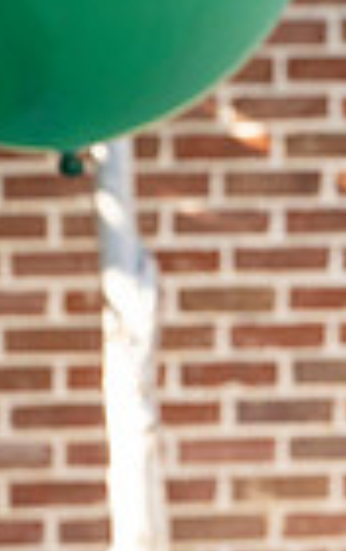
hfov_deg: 2.8
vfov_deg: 4.5
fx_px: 6972
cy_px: -92
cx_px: 1050
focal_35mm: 464
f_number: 5.6
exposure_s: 1/200
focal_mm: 110
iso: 400
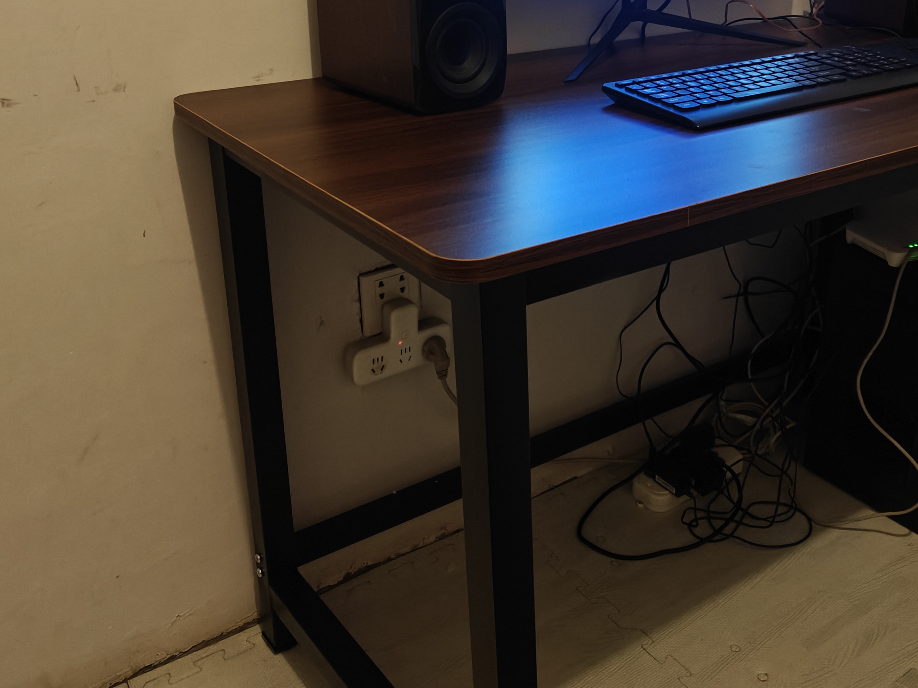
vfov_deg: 38.0
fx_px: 981
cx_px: 562
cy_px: 205
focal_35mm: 37
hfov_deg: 49.7
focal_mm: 5.59
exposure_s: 1/50
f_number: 1.8
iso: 320
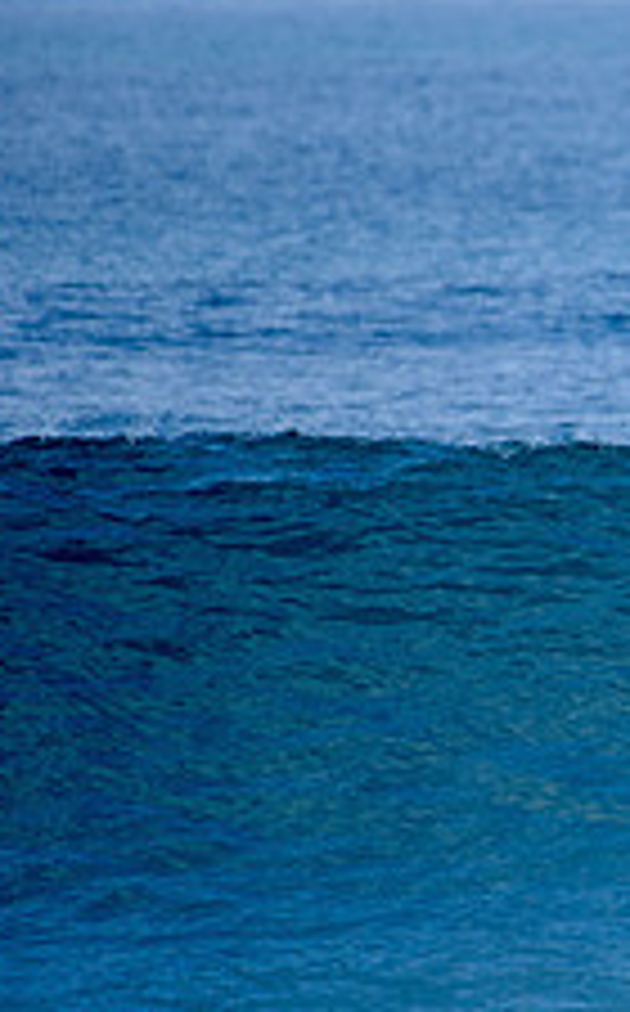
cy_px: 623
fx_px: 36296
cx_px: 1238
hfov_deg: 1.0
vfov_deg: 1.6
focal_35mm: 1317
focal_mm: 500
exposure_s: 1/2000
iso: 250
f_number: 5.6
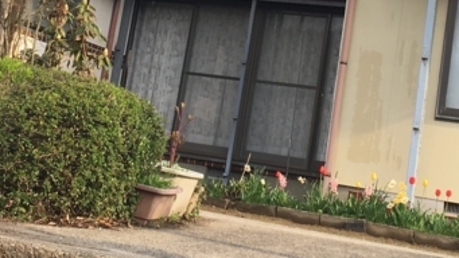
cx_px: 242
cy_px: -63
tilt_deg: +10.4
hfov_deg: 22.4
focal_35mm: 95
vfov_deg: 12.4
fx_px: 1157
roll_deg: -8.9
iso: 25
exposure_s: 1/398
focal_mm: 4.15
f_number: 2.2
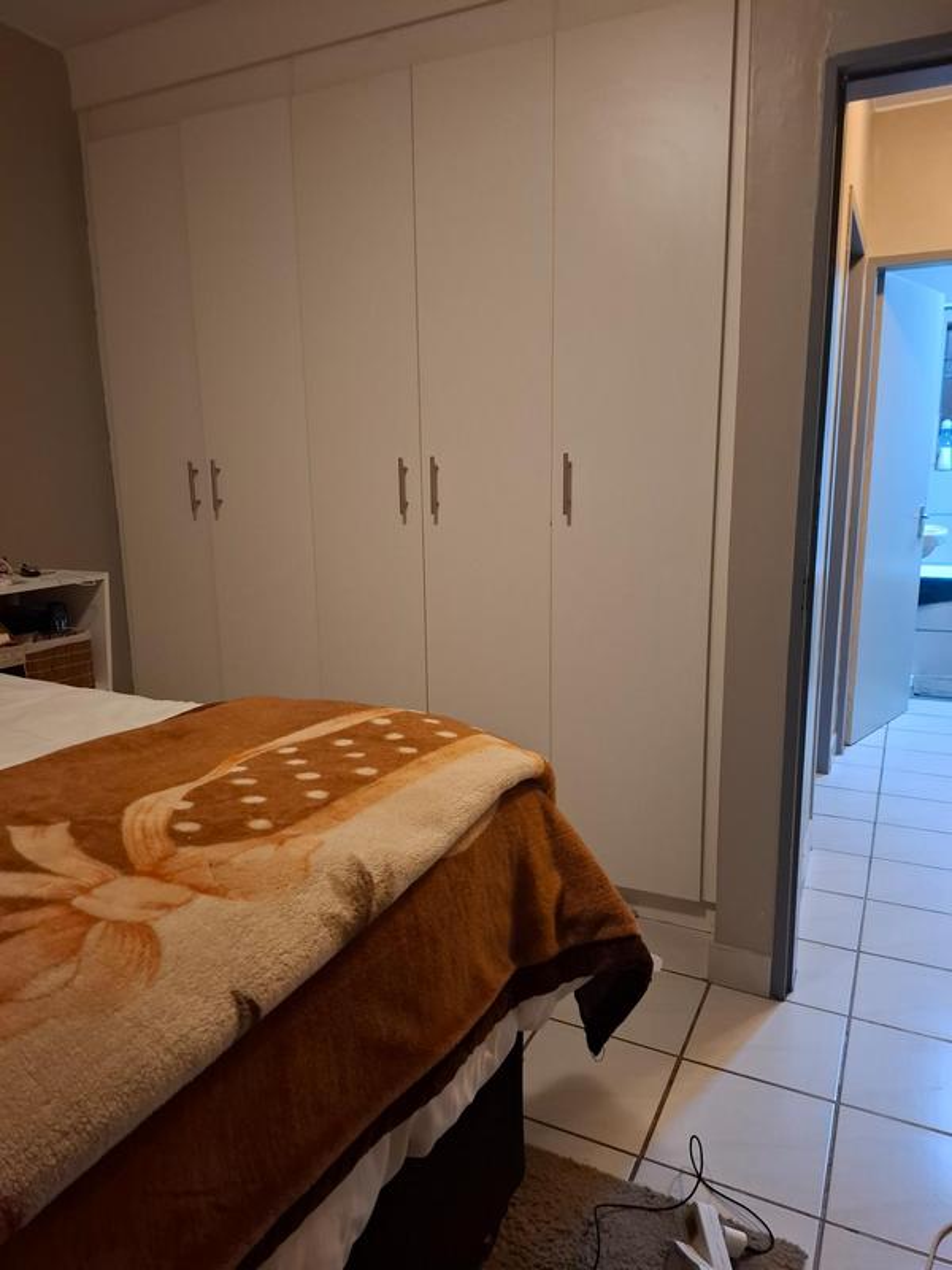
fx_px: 843
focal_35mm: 23
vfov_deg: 73.9
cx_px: 476
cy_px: 635
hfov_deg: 58.9
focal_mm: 5.54
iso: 320
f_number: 1.8
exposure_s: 1/30
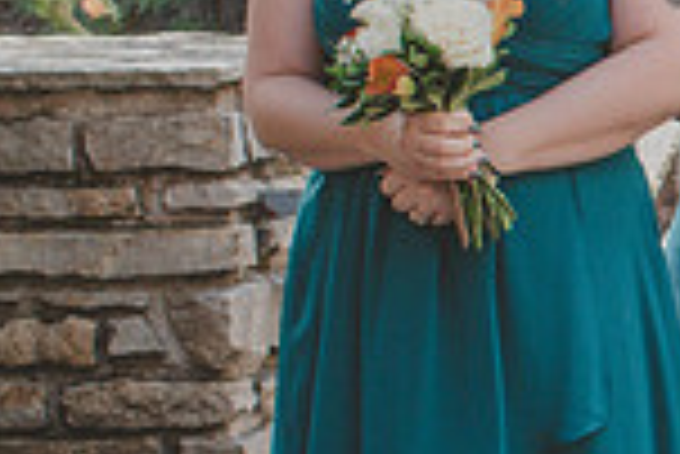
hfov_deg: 8.7
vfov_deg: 6.0
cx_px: 1152
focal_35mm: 228
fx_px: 4311
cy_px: 252
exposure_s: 1/160
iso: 400
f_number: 6.3
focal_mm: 34
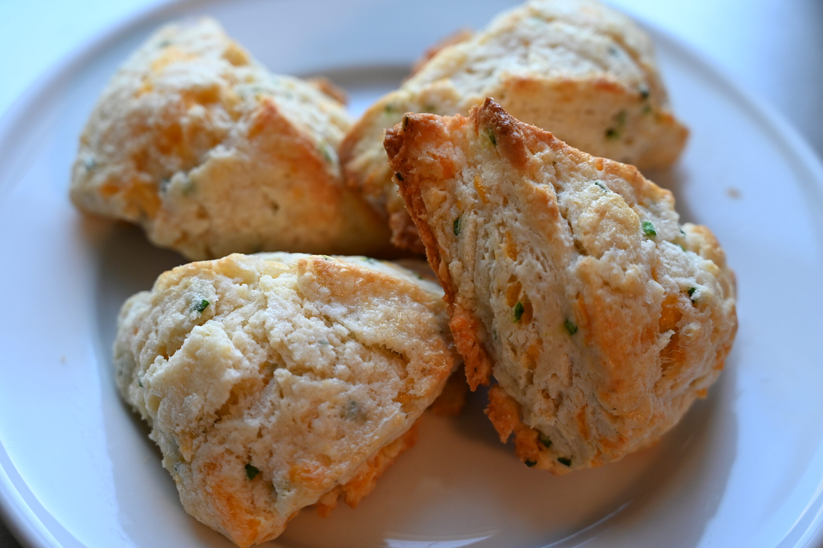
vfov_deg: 23.7
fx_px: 1302
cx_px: 412
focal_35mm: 57
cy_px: 274
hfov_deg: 35.1
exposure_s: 1/125
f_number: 4
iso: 800
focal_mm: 57
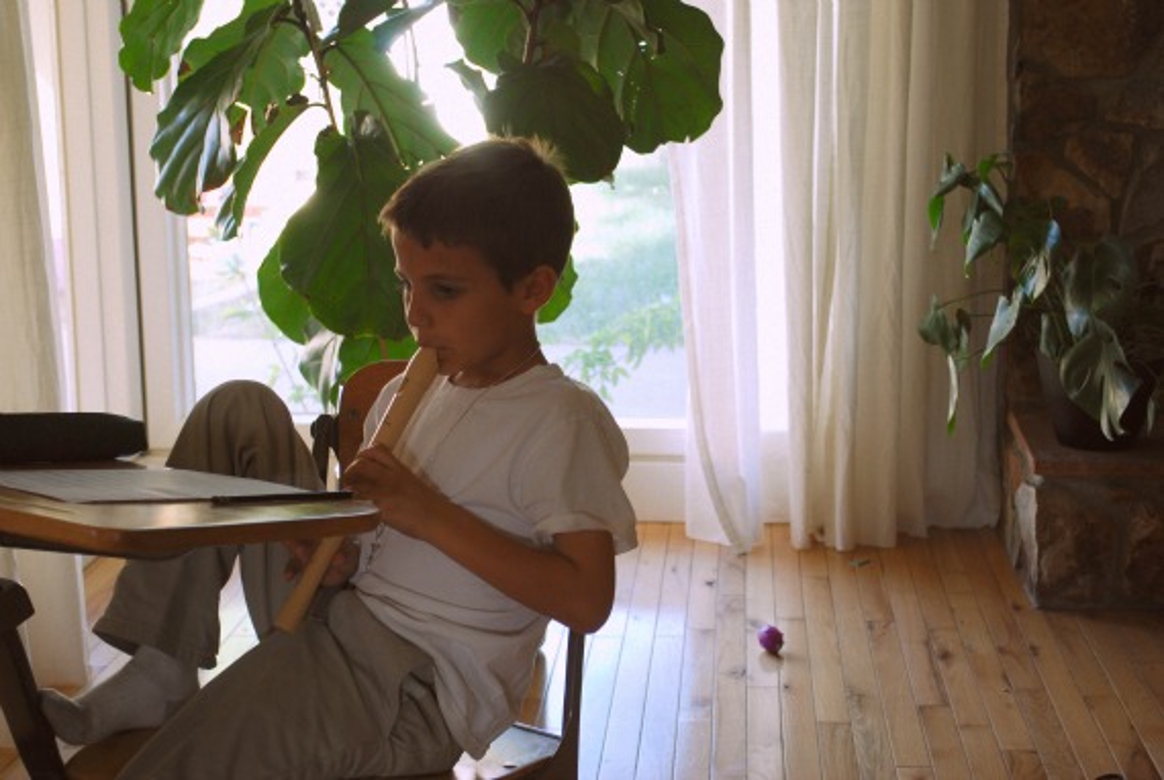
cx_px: 582
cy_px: 390
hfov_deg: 35.0
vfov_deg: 23.9
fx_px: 1846
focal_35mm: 57
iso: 360
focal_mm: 38
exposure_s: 1/30
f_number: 5.3
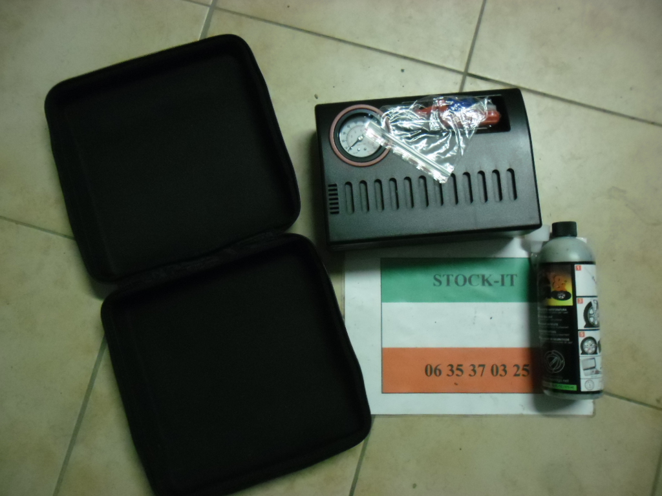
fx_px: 516
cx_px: 331
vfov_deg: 51.4
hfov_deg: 65.3
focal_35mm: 27
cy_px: 248
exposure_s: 1/22
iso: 400
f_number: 3.5
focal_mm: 4.9
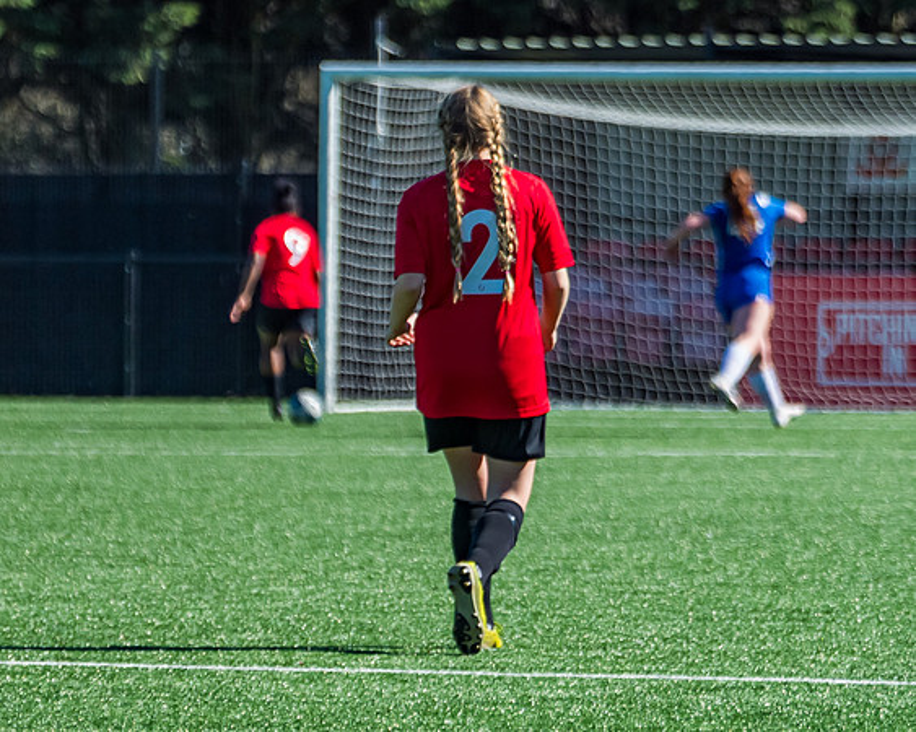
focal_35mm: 419
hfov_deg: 4.6
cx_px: 435
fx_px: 11356
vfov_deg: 3.7
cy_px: 440
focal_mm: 165
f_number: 4
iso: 400
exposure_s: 1/3200
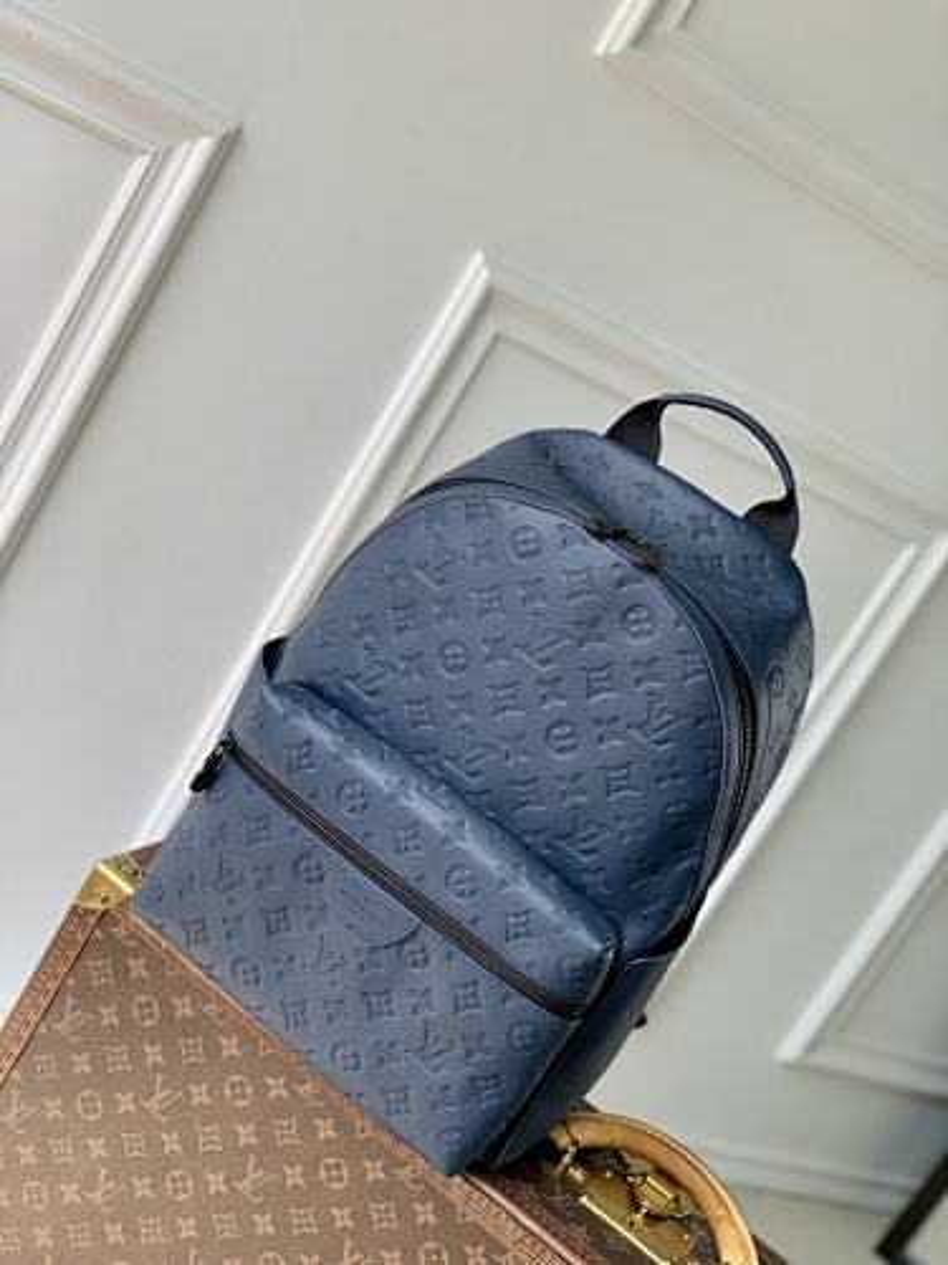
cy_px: 632
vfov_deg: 36.8
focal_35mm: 52
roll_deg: -31.8
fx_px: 1899
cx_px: 474
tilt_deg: -13.9
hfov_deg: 28.0
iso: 16
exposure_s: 1/122
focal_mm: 6
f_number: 2.4
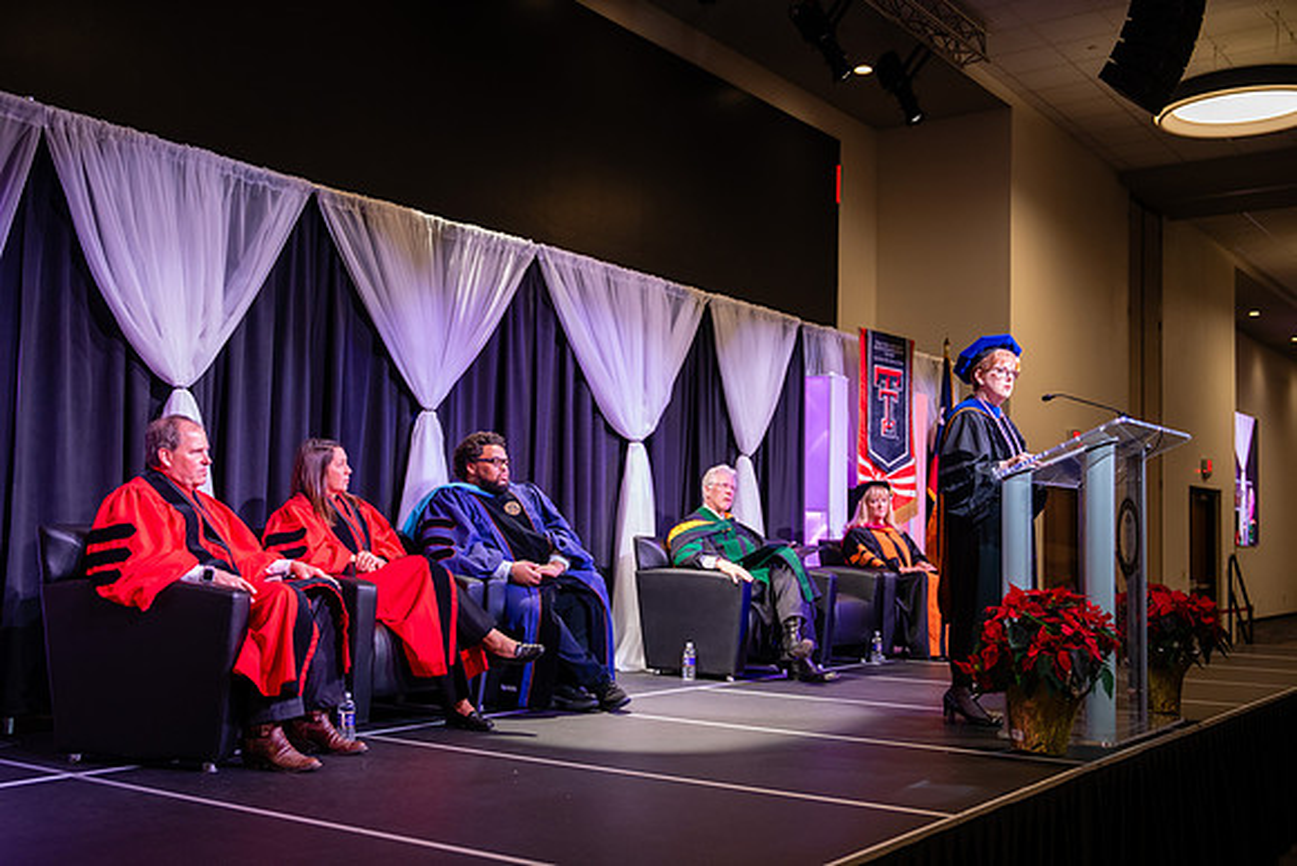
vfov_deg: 34.1
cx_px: 611
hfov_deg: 49.4
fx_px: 1408
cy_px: 470
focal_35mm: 39
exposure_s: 1/200
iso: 640
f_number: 2.8
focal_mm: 36
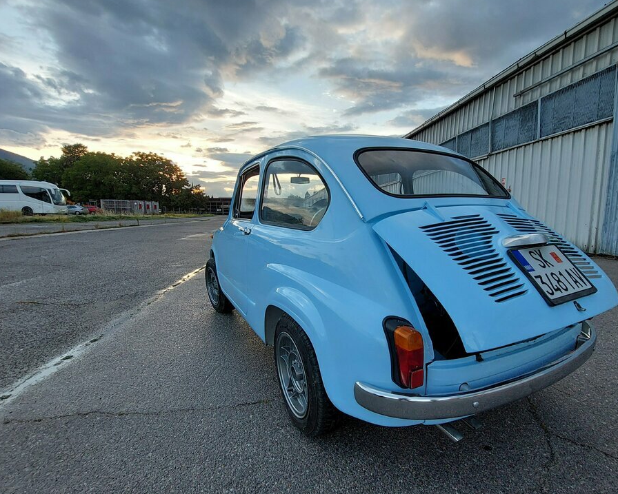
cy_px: 256
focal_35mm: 17
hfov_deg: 89.3
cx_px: 341
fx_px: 311
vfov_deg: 76.9
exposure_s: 1/130
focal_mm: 1.74
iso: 50
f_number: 2.2
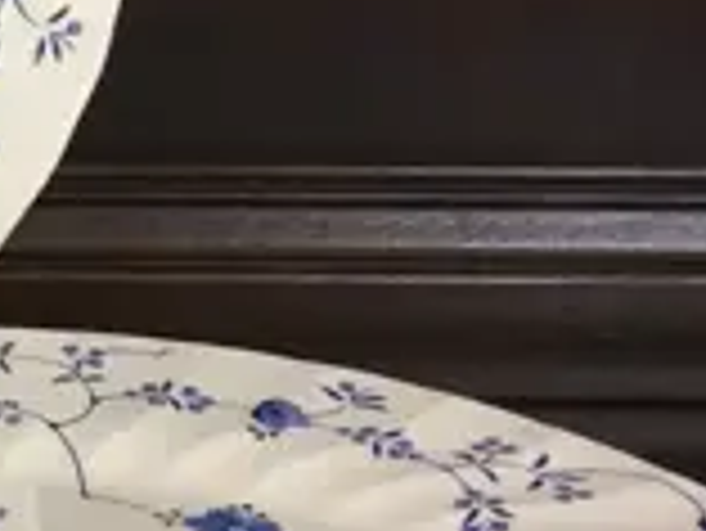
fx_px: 3858
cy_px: 342
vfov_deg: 7.9
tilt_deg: -21.5
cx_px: -1291
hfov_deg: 8.9
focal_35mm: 189
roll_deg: -1.1
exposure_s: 1/17
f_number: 2.2
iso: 40
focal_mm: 4.15
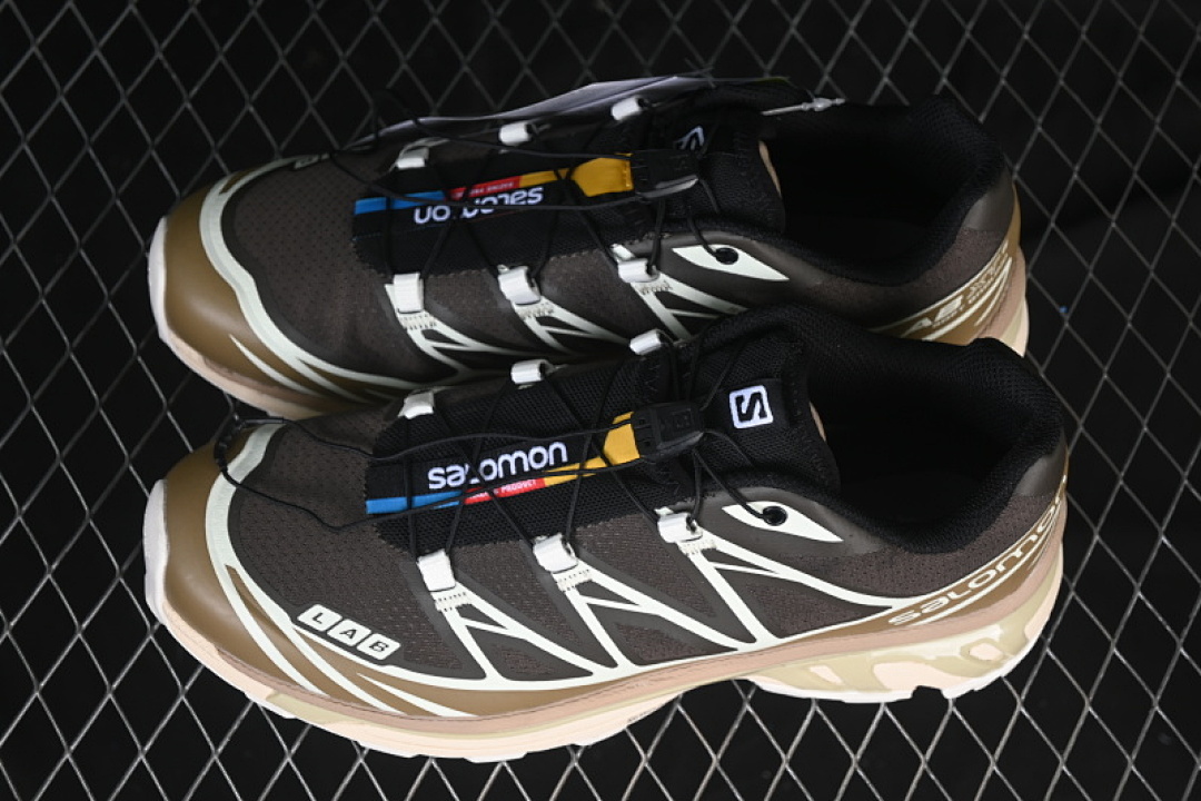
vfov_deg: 18.2
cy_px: 400
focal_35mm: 75
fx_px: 2502
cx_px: 600
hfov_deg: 27.0
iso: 160
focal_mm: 50
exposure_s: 1/60
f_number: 6.3
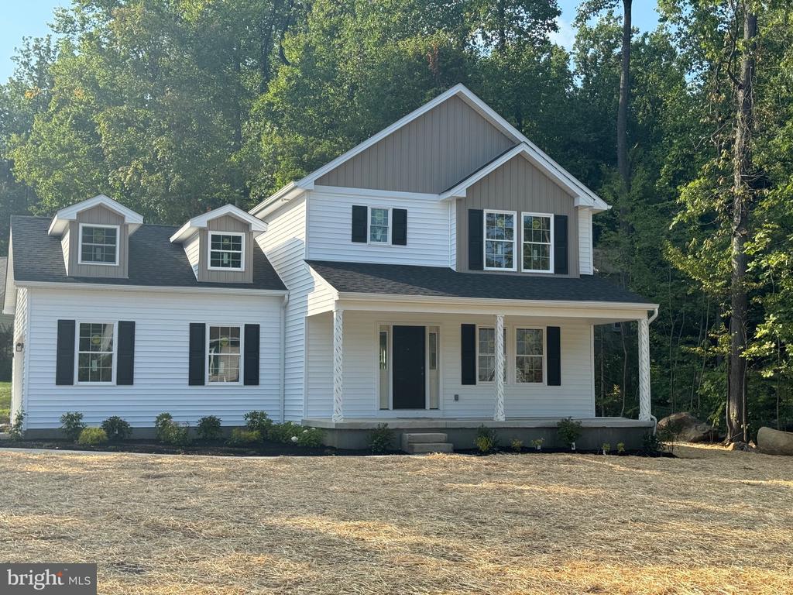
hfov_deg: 39.7
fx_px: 1100
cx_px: 396
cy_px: 298
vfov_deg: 30.3
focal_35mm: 48
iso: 64
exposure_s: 1/1818
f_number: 1.78
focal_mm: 6.76
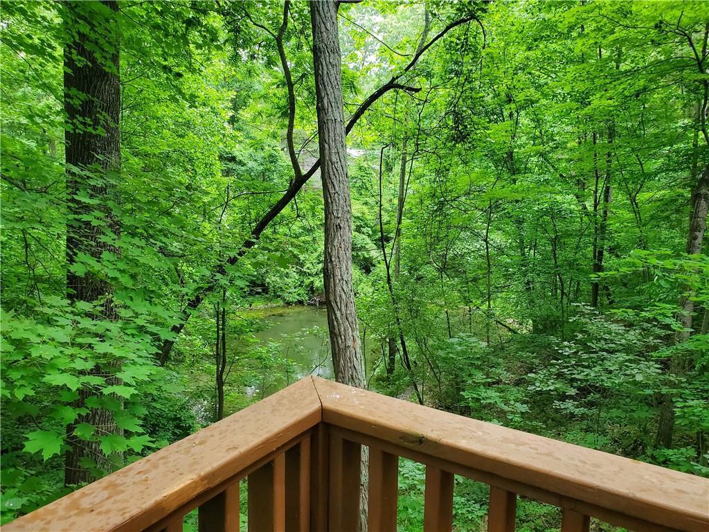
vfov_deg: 53.1
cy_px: 266
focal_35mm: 26
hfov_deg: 67.3
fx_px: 533
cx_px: 354
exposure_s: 1/120
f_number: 2.4
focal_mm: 4.3
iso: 200
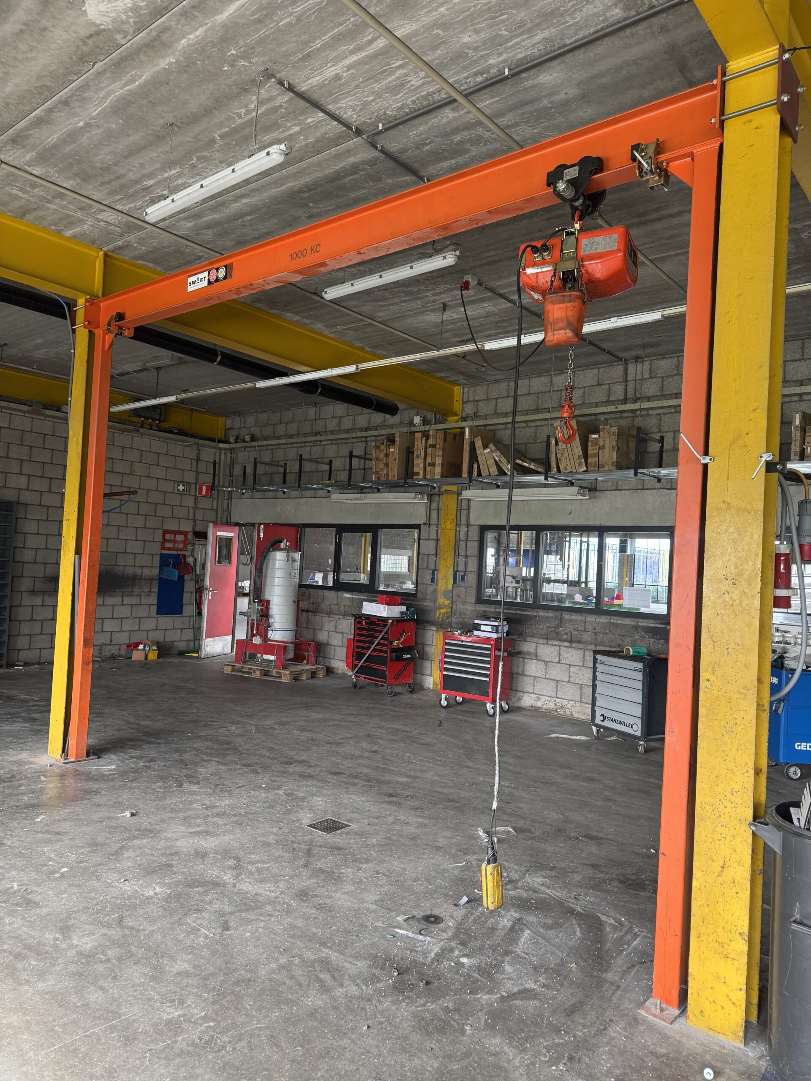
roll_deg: -3.0
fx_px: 750
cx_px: 406
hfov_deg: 56.8
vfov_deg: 71.6
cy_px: 540
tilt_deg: +2.2
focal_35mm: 24
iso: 200
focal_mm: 6.76
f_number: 1.78
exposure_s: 1/121
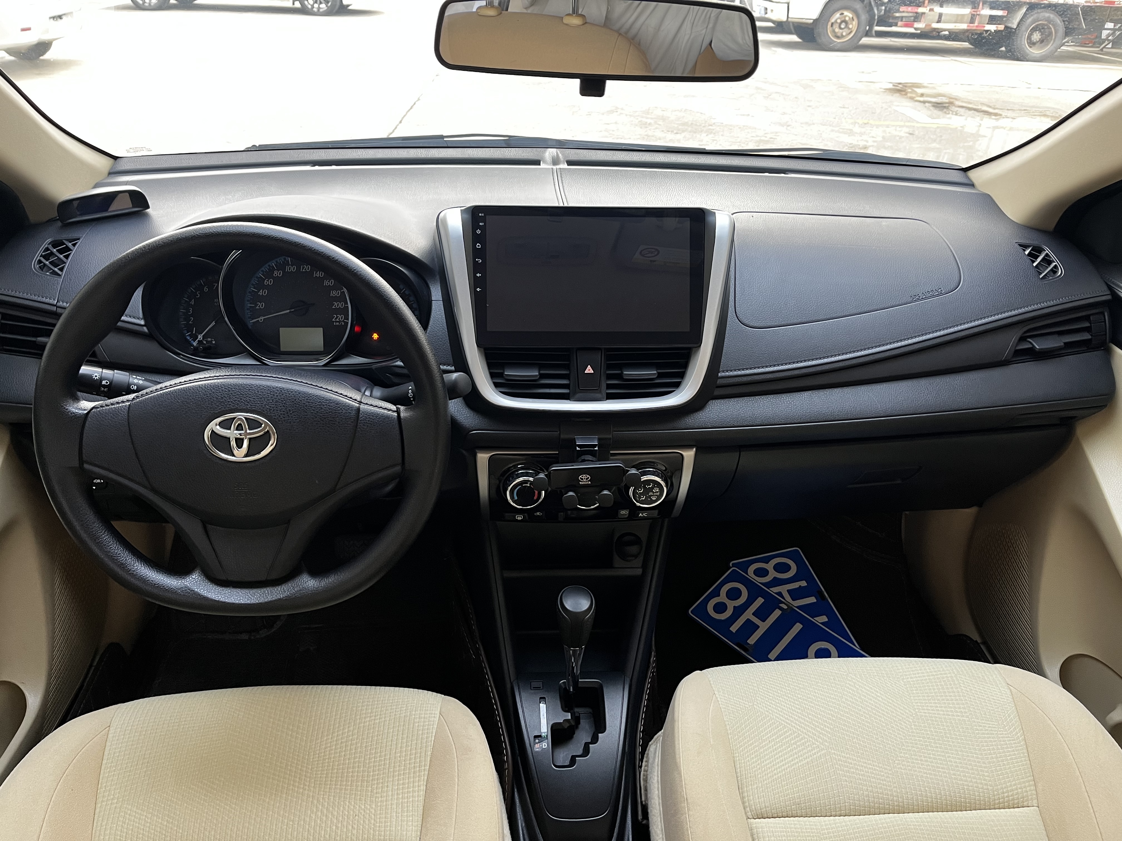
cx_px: 561
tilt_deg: -30.4
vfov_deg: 53.1
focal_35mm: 26
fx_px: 843
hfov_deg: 67.3
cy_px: 420
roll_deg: -1.6
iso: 125
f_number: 1.6
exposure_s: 1/71
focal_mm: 5.1
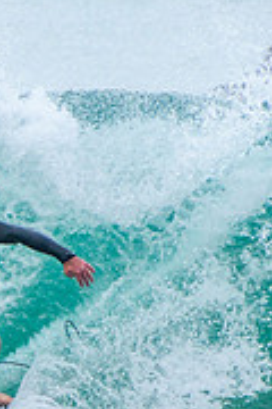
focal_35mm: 1775
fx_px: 20115
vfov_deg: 1.2
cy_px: 243
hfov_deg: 0.8
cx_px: -161
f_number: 8
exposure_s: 1/2000
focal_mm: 400
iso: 500
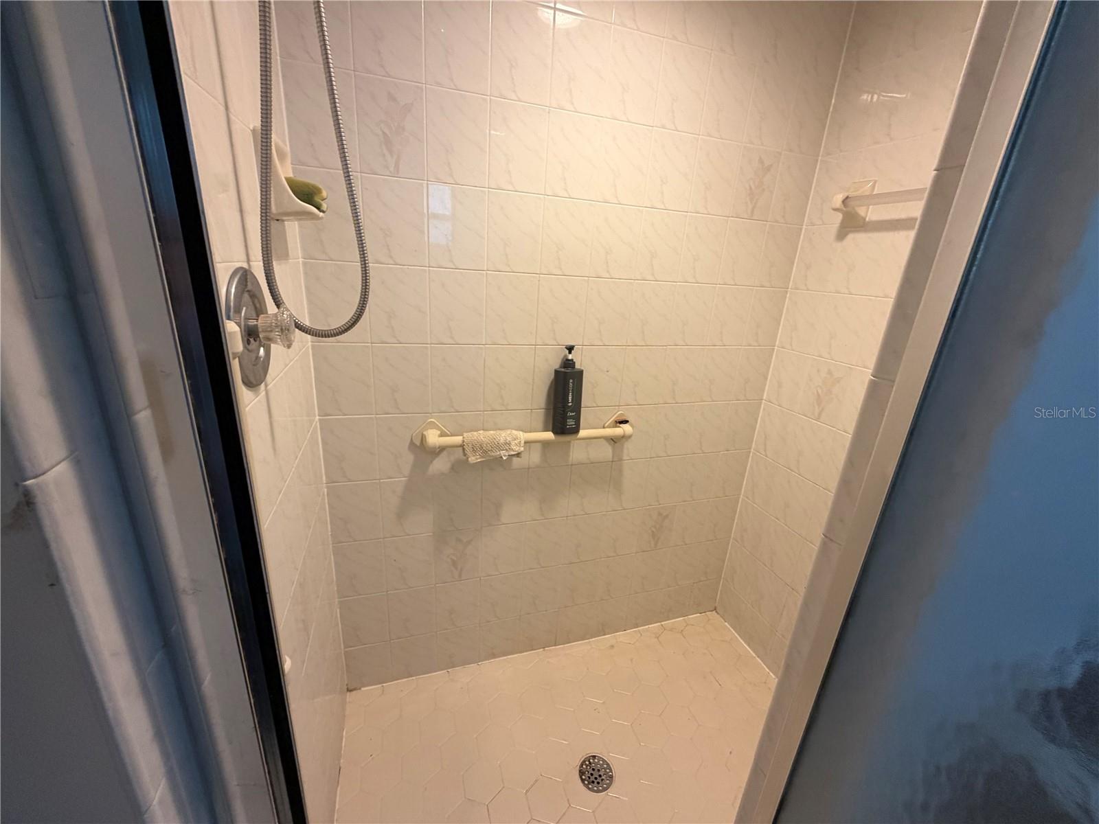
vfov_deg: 85.7
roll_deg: -3.1
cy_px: 412
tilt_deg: -17.5
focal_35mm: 14
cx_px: 550
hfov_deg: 102.1
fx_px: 444
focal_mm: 2.22
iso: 200
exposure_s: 1/60
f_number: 2.2
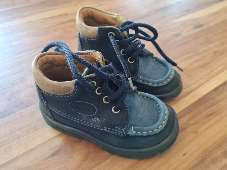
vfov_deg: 53.1
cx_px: 114
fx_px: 170
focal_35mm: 26
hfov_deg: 67.3
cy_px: 85
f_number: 1.8
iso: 640
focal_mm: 5.4
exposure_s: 1/50
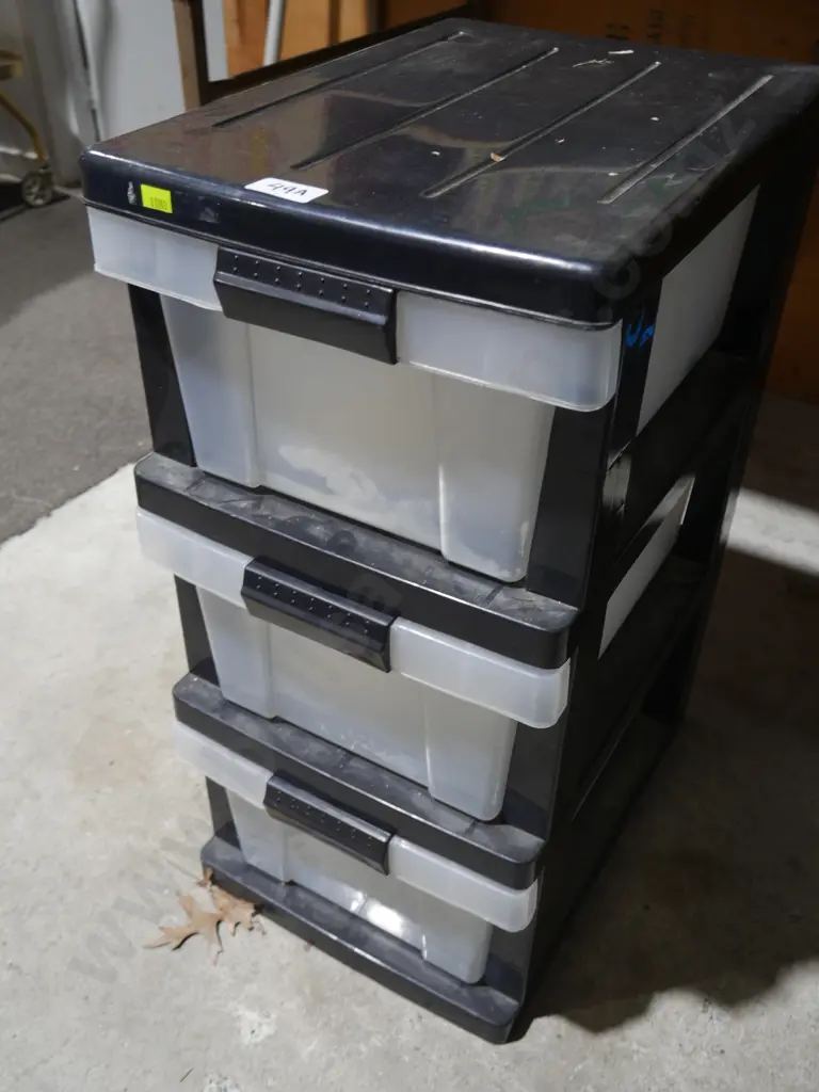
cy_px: 546
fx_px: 1009
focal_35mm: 32
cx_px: 410
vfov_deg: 56.8
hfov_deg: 44.2
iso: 500
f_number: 3.6
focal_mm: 16
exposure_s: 1/60
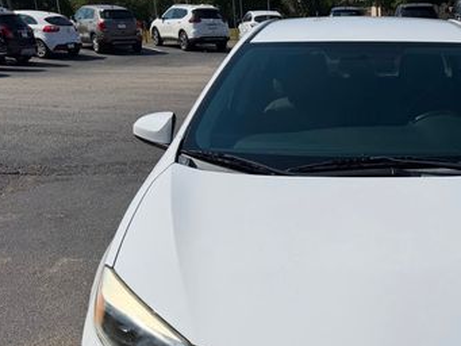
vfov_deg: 31.1
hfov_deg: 40.7
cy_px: 295
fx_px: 600
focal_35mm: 45
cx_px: 353
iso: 80
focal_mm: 6.76
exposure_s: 1/14286
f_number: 1.78
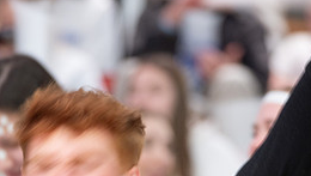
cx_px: 135
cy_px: 227
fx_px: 2890
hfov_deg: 6.2
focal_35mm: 350
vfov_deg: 3.5
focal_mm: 150
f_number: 2.8
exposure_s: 1/20
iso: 500
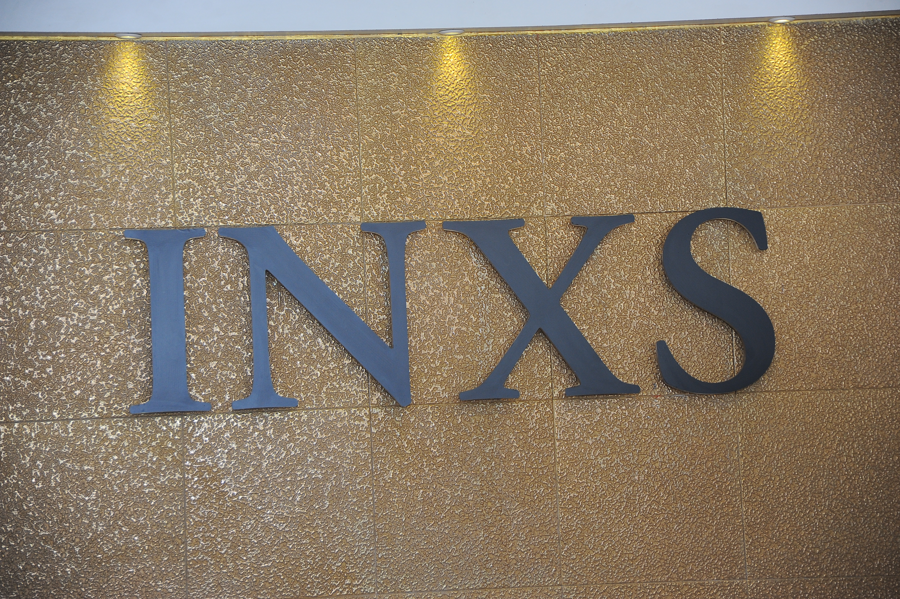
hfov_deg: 17.1
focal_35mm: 120
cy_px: 300
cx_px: 450
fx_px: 2998
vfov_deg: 11.4
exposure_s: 1/125
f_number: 5.6
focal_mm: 120
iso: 800
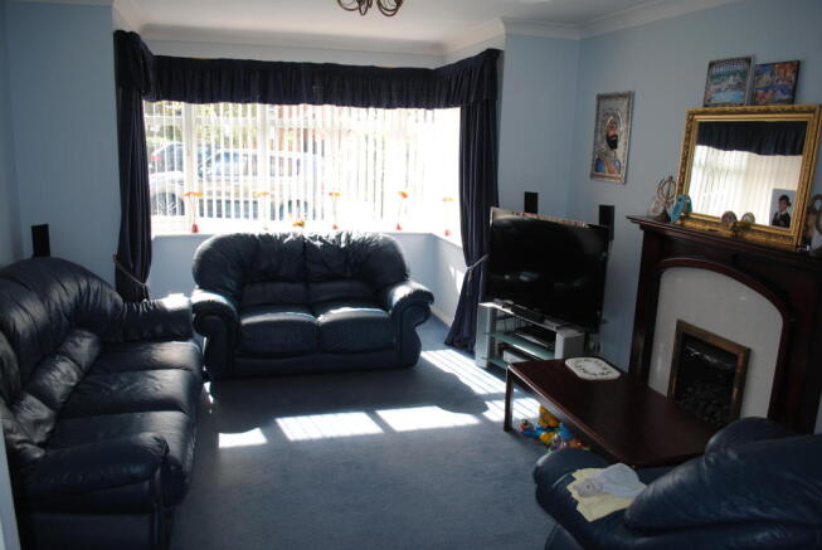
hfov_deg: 67.3
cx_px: 411
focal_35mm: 27
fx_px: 617
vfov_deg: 48.0
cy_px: 275
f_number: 3.5
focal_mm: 18
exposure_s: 1/125
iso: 140
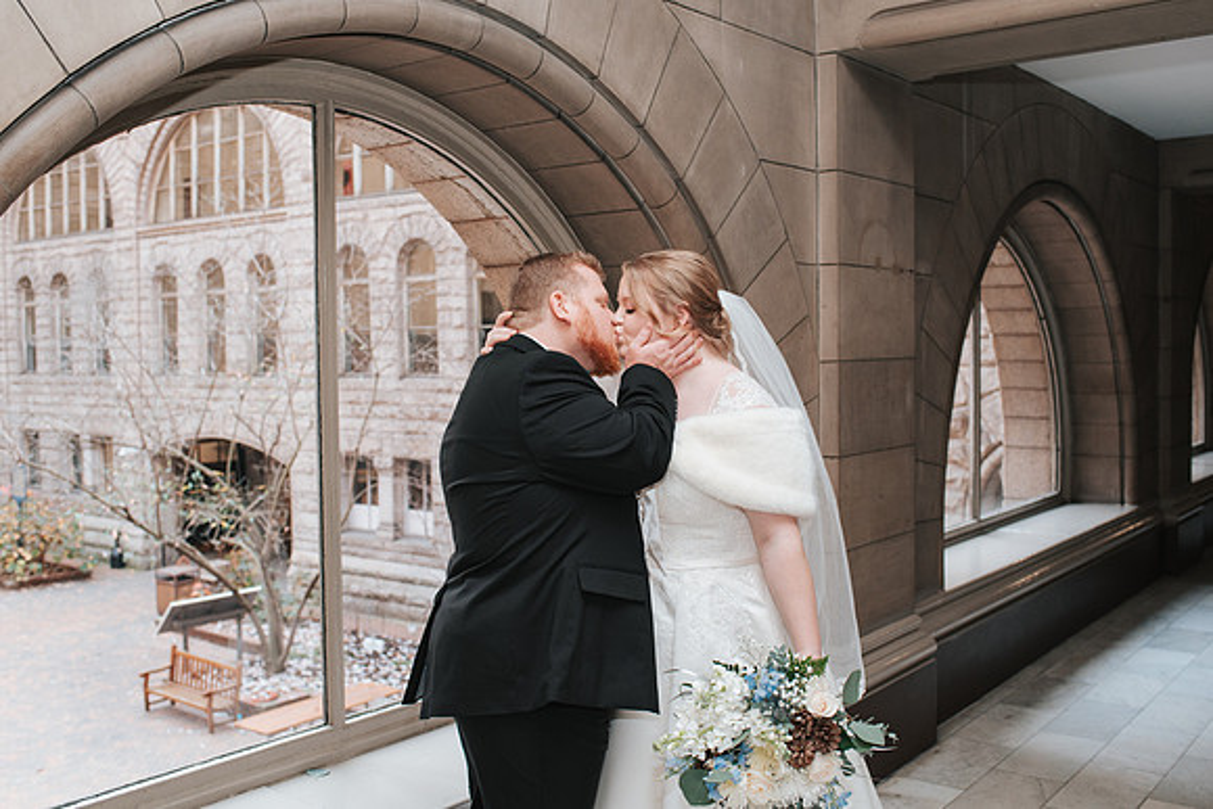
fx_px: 1241
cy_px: 384
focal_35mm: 37
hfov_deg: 52.1
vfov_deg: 36.1
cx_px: 591
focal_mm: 35
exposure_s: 1/200
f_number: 3.5
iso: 1000
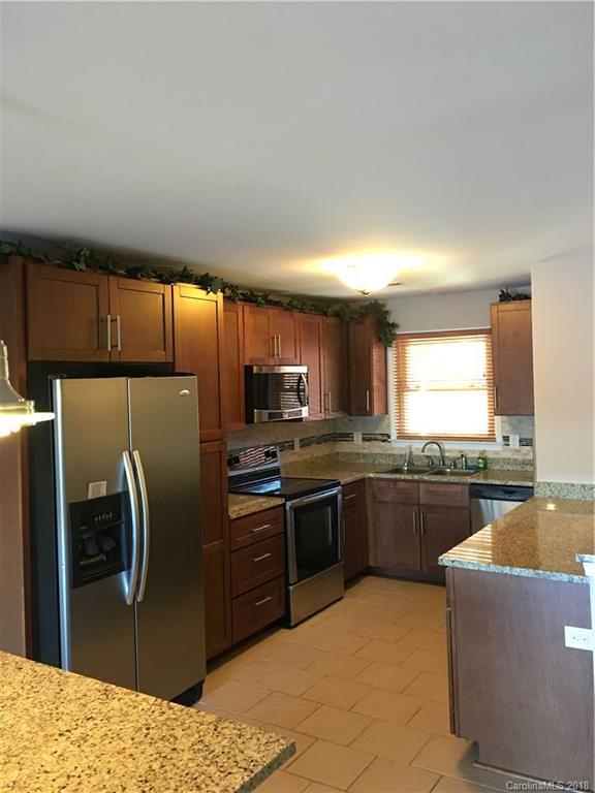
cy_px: 396
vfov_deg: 61.7
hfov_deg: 48.2
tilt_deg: -0.1
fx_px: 665
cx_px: 298
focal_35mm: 29
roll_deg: +1.3
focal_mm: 4.15
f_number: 2.2
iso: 80
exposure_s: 1/8
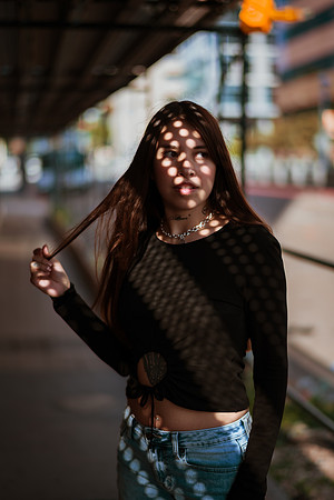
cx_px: 167
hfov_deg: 23.4
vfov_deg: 34.5
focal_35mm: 58
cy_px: 250
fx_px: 807
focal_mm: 58
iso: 50
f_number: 1.4
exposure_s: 1/1250
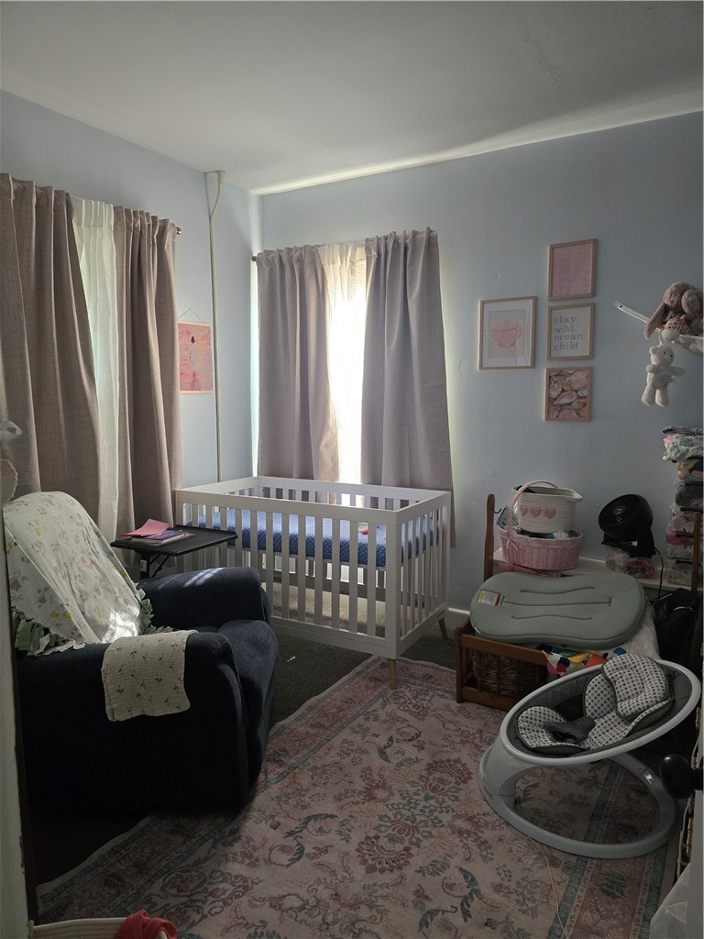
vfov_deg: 73.9
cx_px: 352
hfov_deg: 58.9
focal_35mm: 23
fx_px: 624
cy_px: 470
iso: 640
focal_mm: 6.3
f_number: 1.7
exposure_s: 1/120
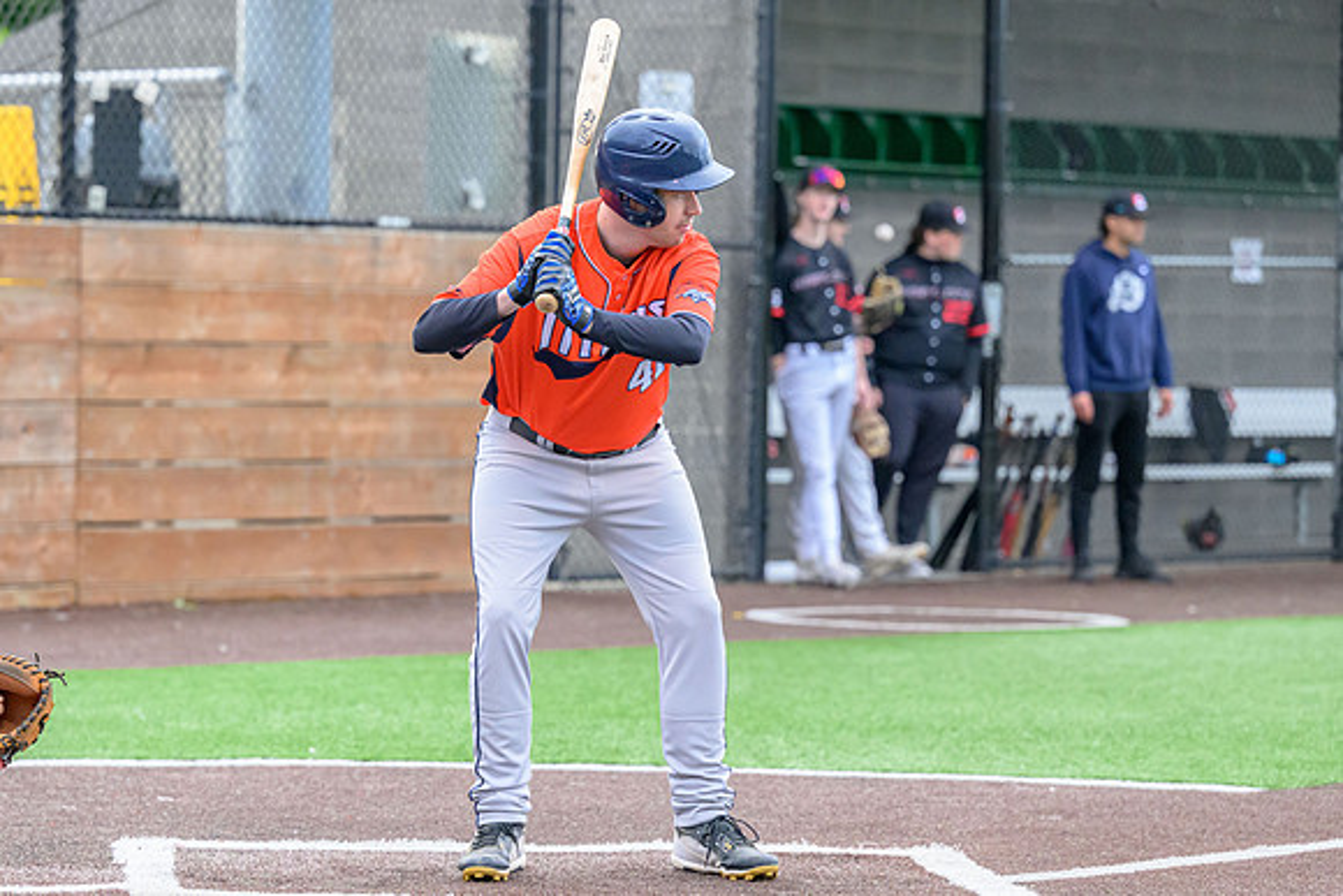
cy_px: 534
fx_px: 5842
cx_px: 491
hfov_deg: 13.1
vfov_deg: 8.8
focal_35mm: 157
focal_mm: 110
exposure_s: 1/2000
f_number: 3.2
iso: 4500
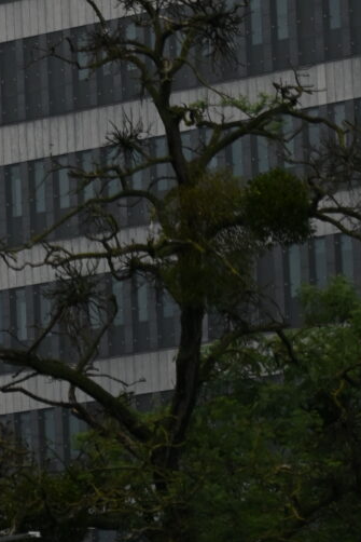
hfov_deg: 3.2
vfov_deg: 4.7
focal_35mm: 428
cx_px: -330
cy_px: -769
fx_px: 6433
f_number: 4
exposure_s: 1/640
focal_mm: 84
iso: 400
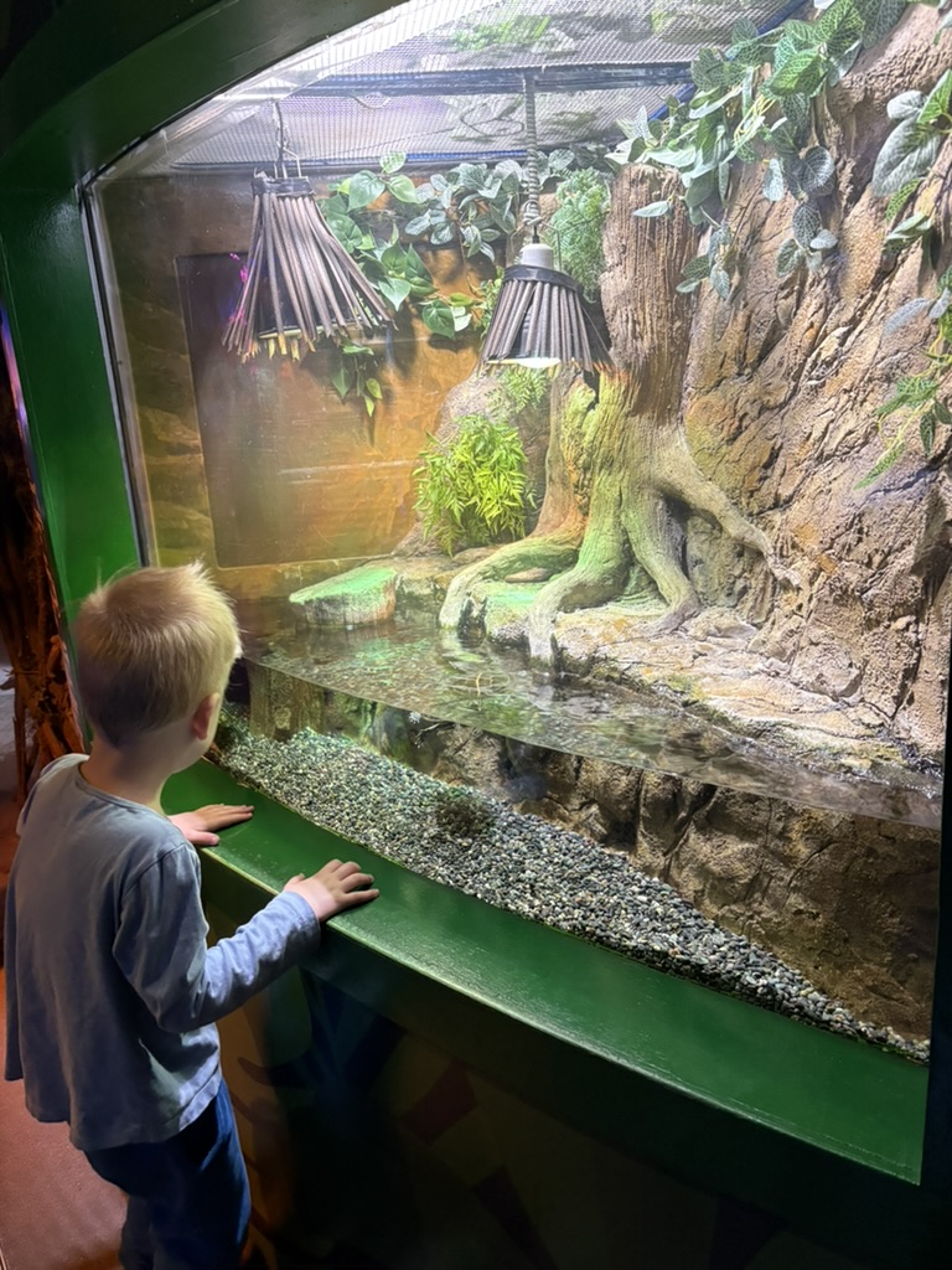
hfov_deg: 53.1
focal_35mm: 26
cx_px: 476
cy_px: 635
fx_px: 953
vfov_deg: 67.3
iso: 320
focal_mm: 5.96
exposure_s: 1/60
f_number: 1.6
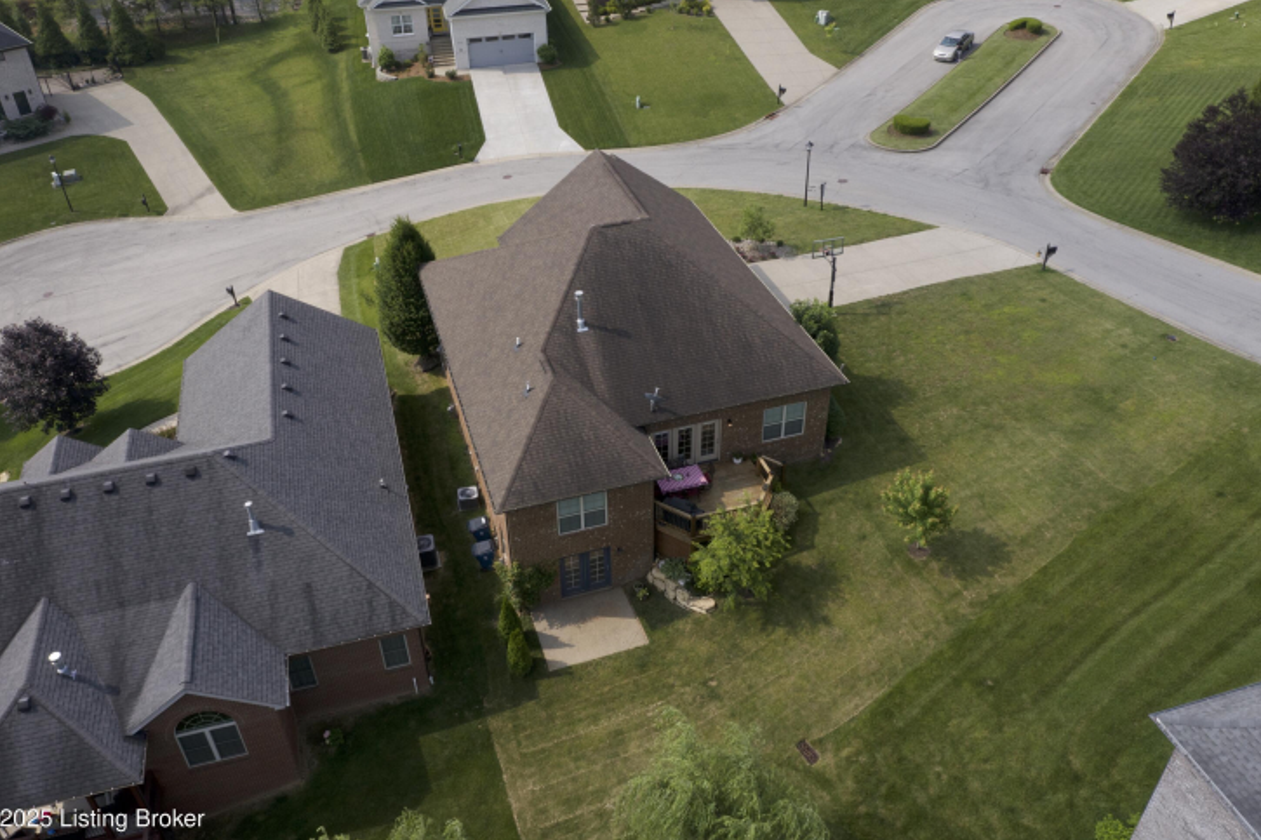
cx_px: 632
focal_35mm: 29
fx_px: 1016
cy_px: 423
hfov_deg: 63.7
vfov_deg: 44.9
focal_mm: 10.26
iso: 100
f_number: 7.1
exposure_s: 1/60
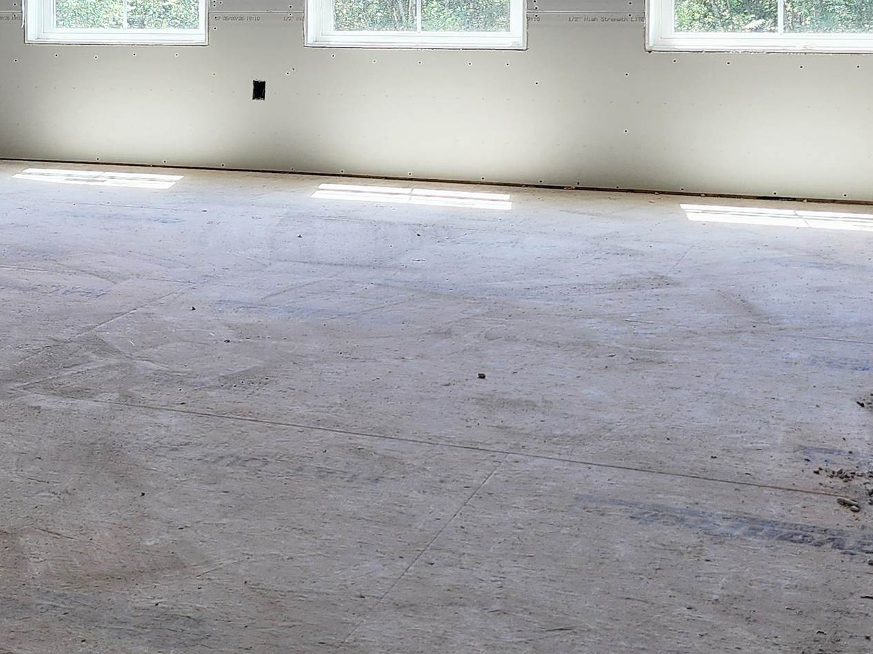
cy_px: 47
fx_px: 1412
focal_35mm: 56
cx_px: 282
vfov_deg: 25.2
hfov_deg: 34.0
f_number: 1.8
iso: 50
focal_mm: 6.4
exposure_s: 1/180
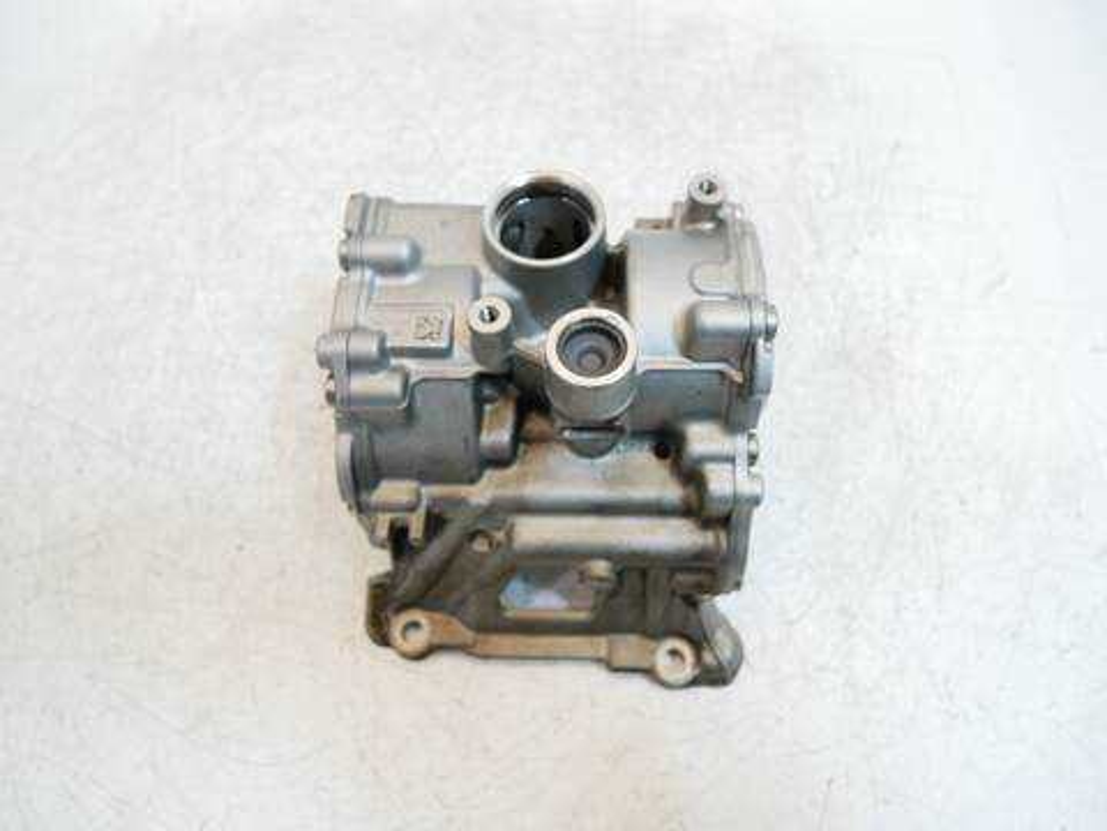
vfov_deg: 56.8
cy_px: 416
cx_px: 554
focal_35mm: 24
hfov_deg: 71.6
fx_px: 768
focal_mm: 12
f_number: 3.5
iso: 320
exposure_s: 1/60
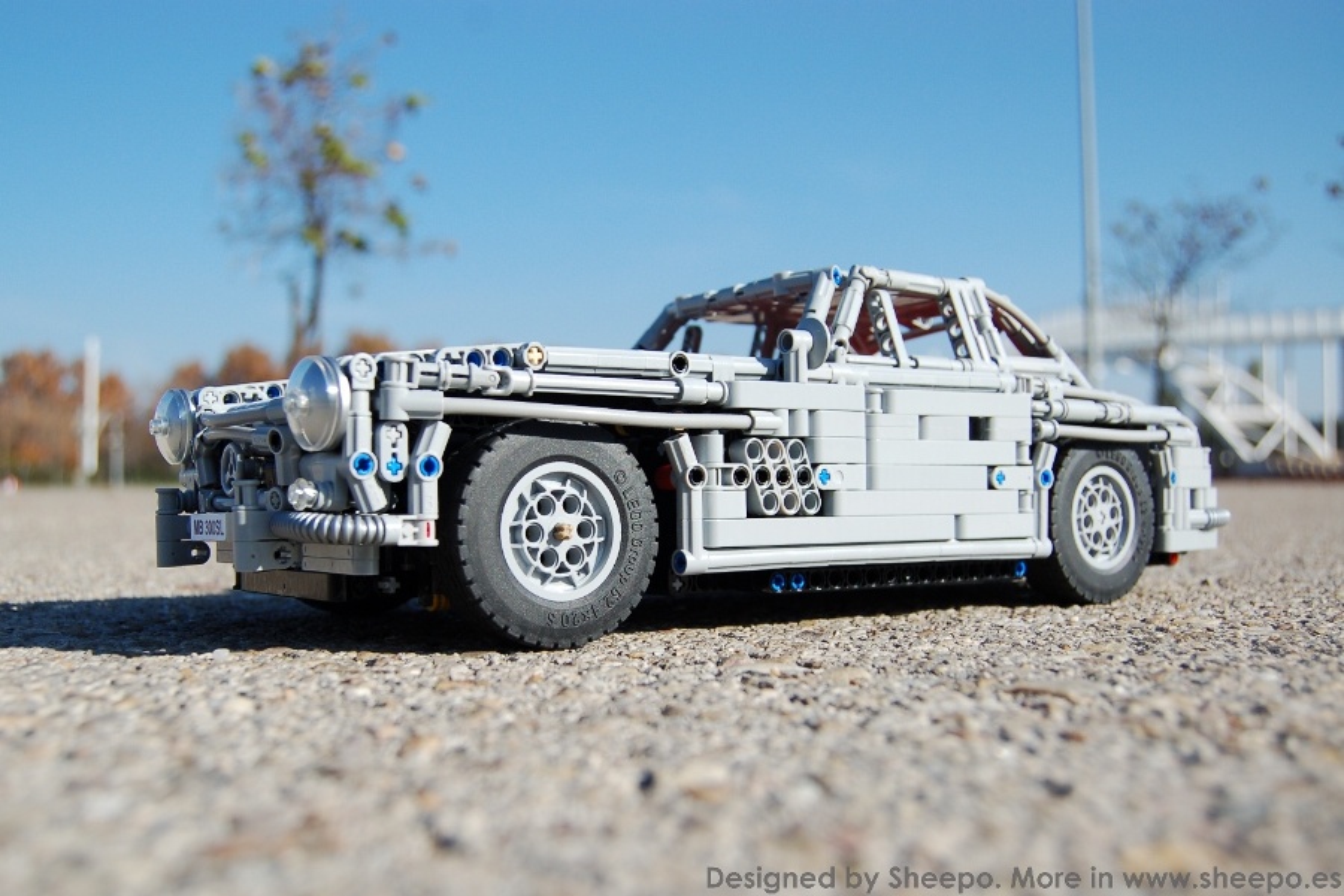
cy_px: 448
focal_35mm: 36
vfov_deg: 36.9
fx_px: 1344
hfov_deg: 53.1
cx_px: 672
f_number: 4
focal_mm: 24
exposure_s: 1/1250
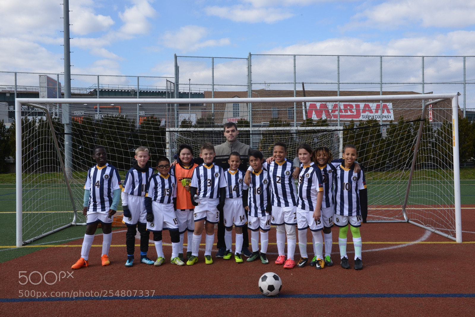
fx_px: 501
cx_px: 238
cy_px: 158
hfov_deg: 50.7
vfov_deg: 35.1
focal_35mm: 38
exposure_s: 1/60
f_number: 22
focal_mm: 38
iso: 250
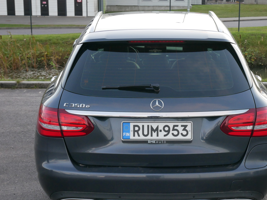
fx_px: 525
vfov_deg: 21.6
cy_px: 116
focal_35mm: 68
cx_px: 156
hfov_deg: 28.5
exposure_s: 1/60
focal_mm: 28
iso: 640
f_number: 5.5
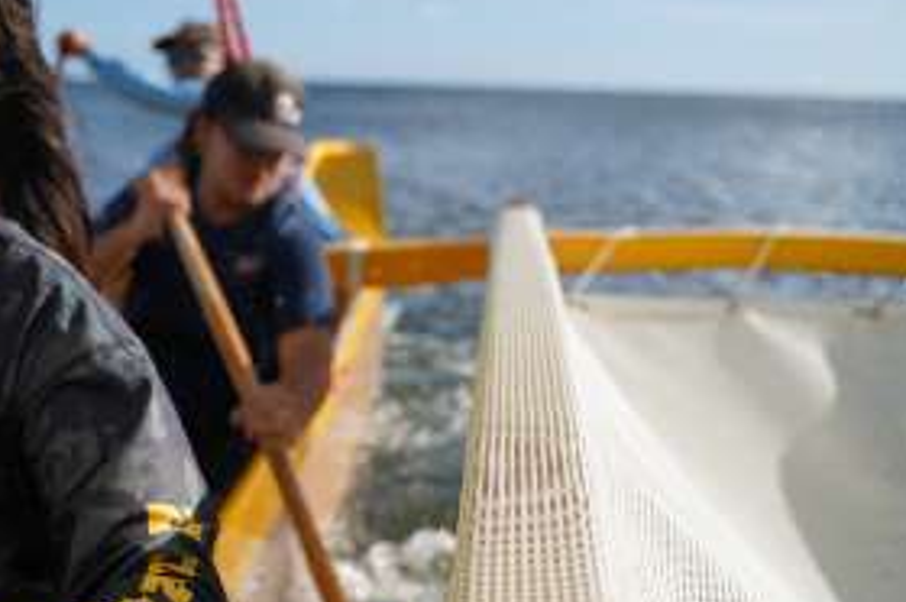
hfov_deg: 37.6
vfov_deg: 26.9
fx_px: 1257
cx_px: 129
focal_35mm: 50
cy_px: 303
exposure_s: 1/4000
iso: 200
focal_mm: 28
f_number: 3.2
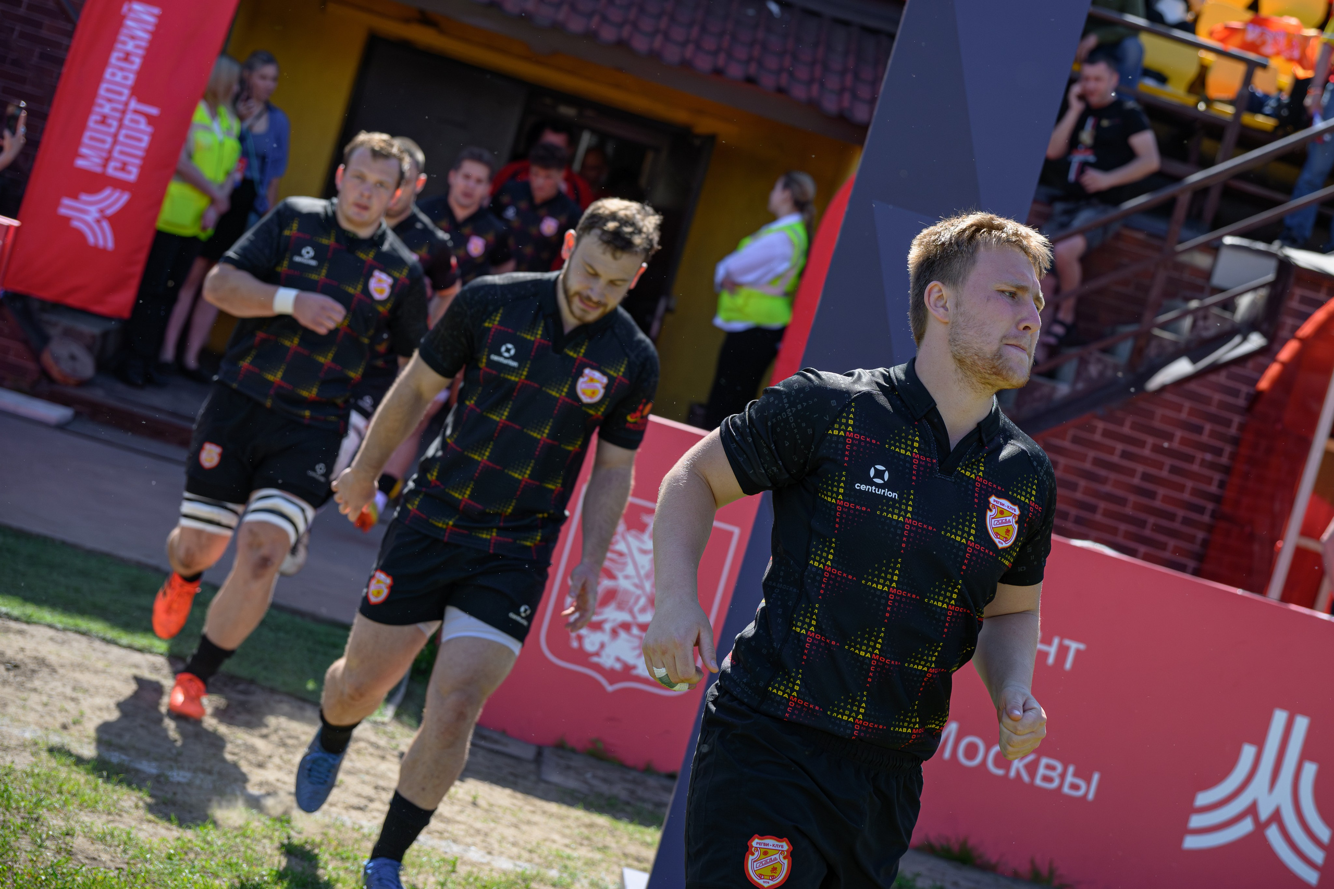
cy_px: 371
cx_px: 777
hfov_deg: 27.1
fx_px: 2762
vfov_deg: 18.3
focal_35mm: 75
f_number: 4
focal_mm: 64
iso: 200
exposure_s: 1/2500
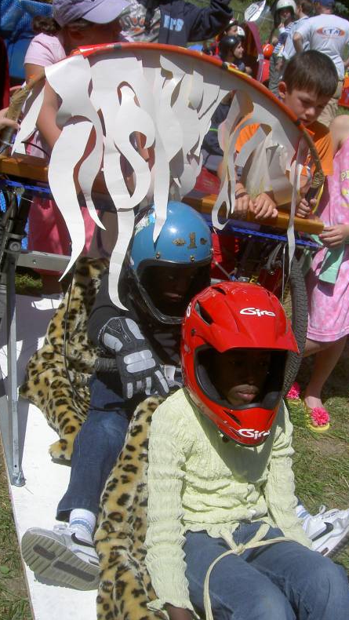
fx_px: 707
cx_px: 181
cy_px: 307
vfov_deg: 47.3
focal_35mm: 43
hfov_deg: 27.7
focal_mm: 8
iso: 100
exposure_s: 1/800
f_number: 4.7
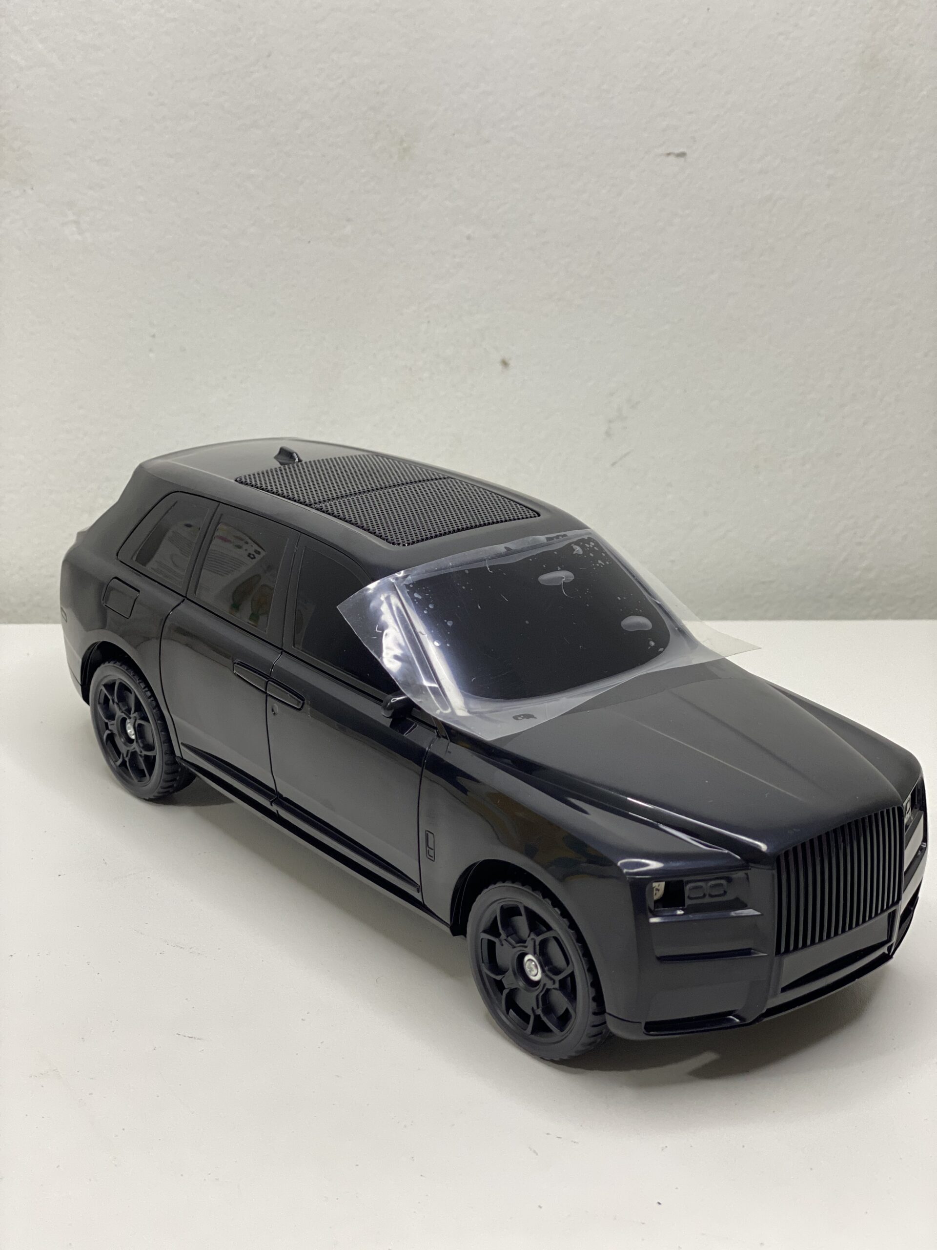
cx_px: 468
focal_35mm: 52
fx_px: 1877
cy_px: 625
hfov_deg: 28.0
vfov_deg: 36.8
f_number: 2
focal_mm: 6
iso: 125
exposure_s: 1/100
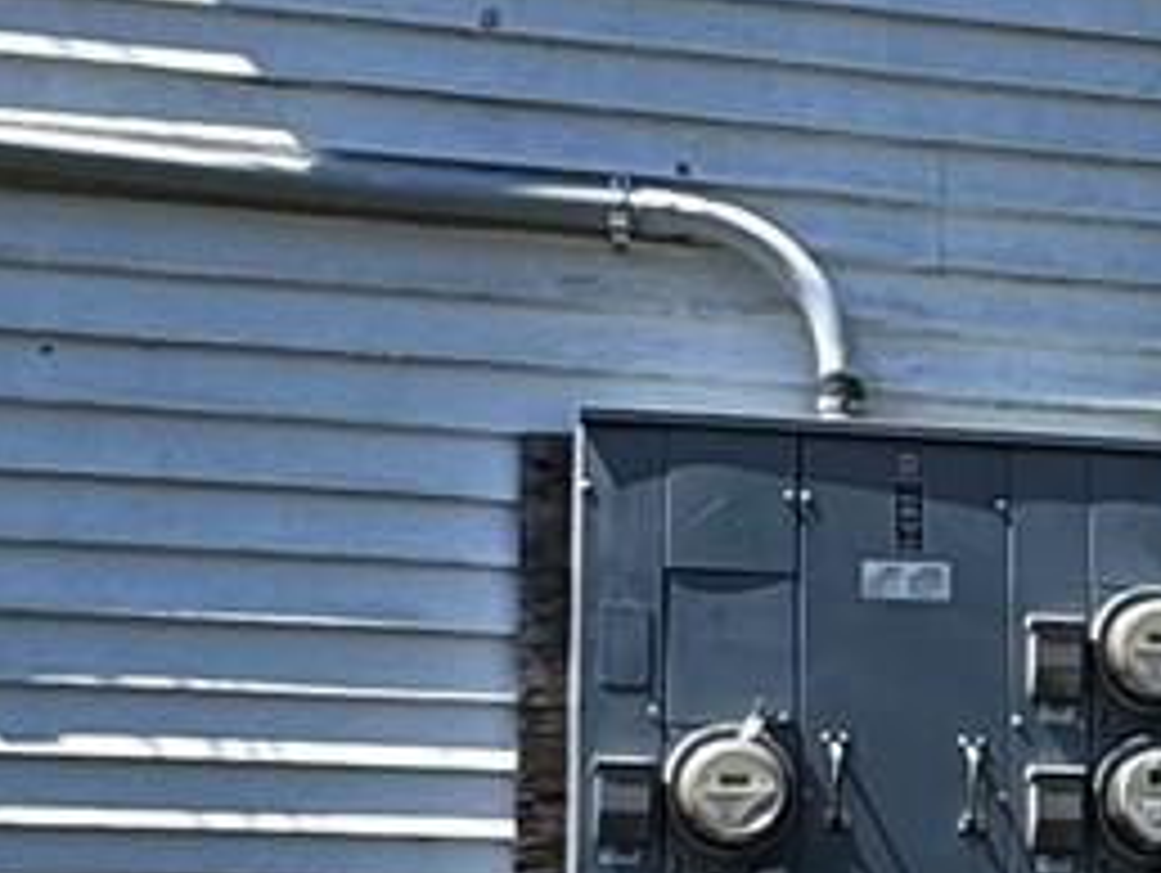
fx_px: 3726
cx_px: 1786
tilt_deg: +6.6
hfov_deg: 16.1
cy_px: 819
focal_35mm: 111
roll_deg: +0.3
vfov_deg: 13.2
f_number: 2.2
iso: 40
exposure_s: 1/1110
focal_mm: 2.22
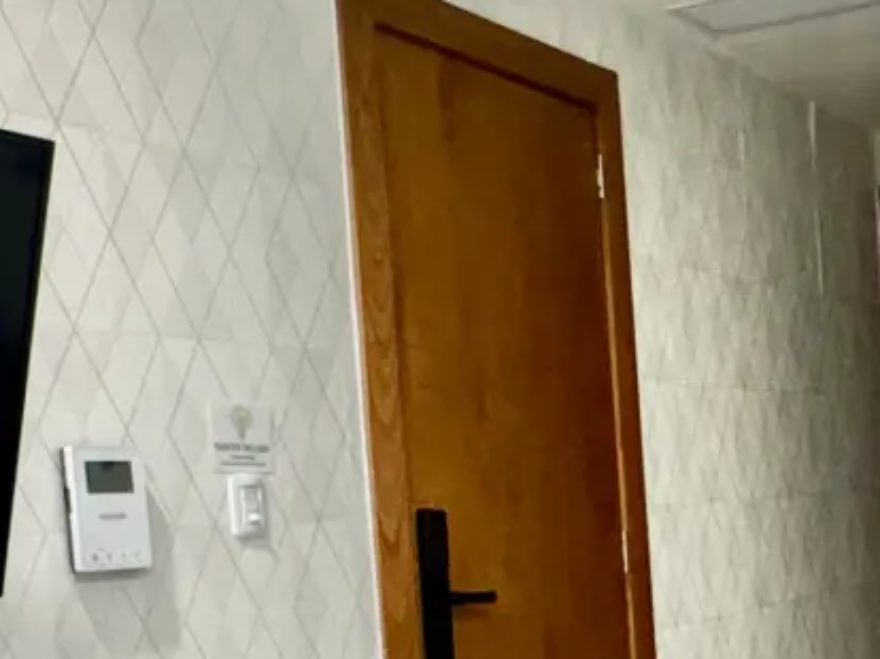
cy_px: 597
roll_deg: +3.8
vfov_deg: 22.0
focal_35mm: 65
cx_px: 808
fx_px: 1651
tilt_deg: -3.9
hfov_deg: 28.6
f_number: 2.2
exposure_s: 1/60
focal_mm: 2.22
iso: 400
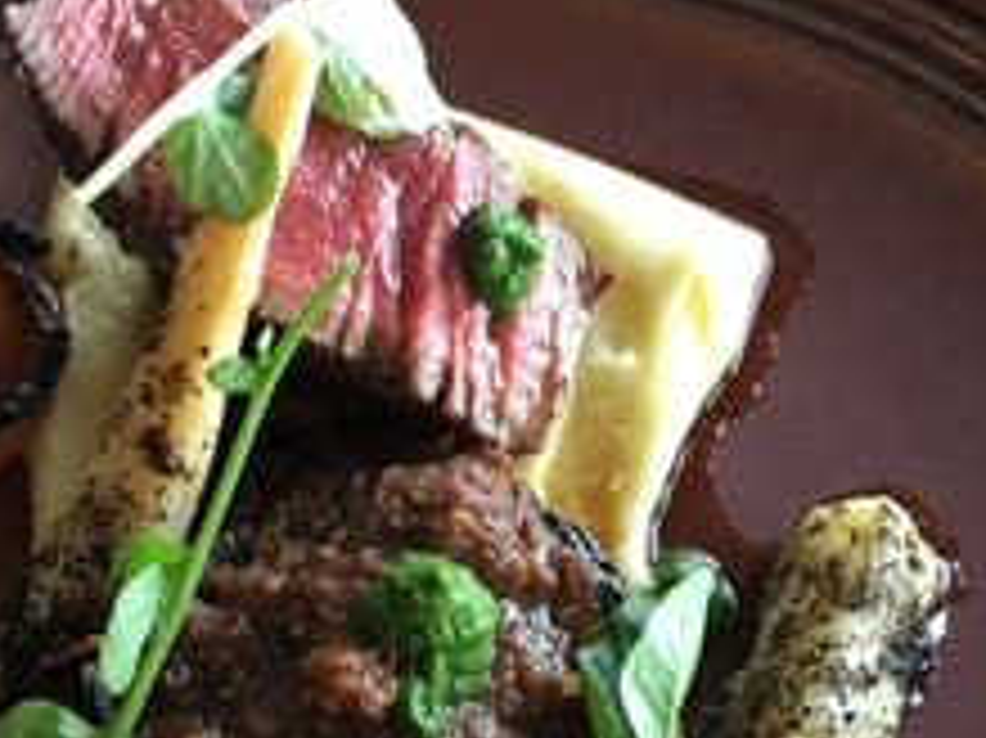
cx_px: 455
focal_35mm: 53
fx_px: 1509
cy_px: 662
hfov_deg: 36.2
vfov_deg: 26.6
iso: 50
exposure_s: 1/15
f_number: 2.2
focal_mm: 4.15
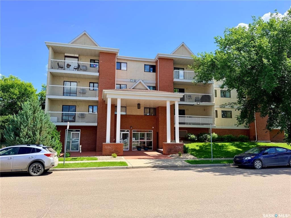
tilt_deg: +7.3
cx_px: 146
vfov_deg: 56.8
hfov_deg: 71.6
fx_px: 202
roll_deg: +0.2
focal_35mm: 24
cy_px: 109
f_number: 1.78
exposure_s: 1/3279
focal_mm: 6.76
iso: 80
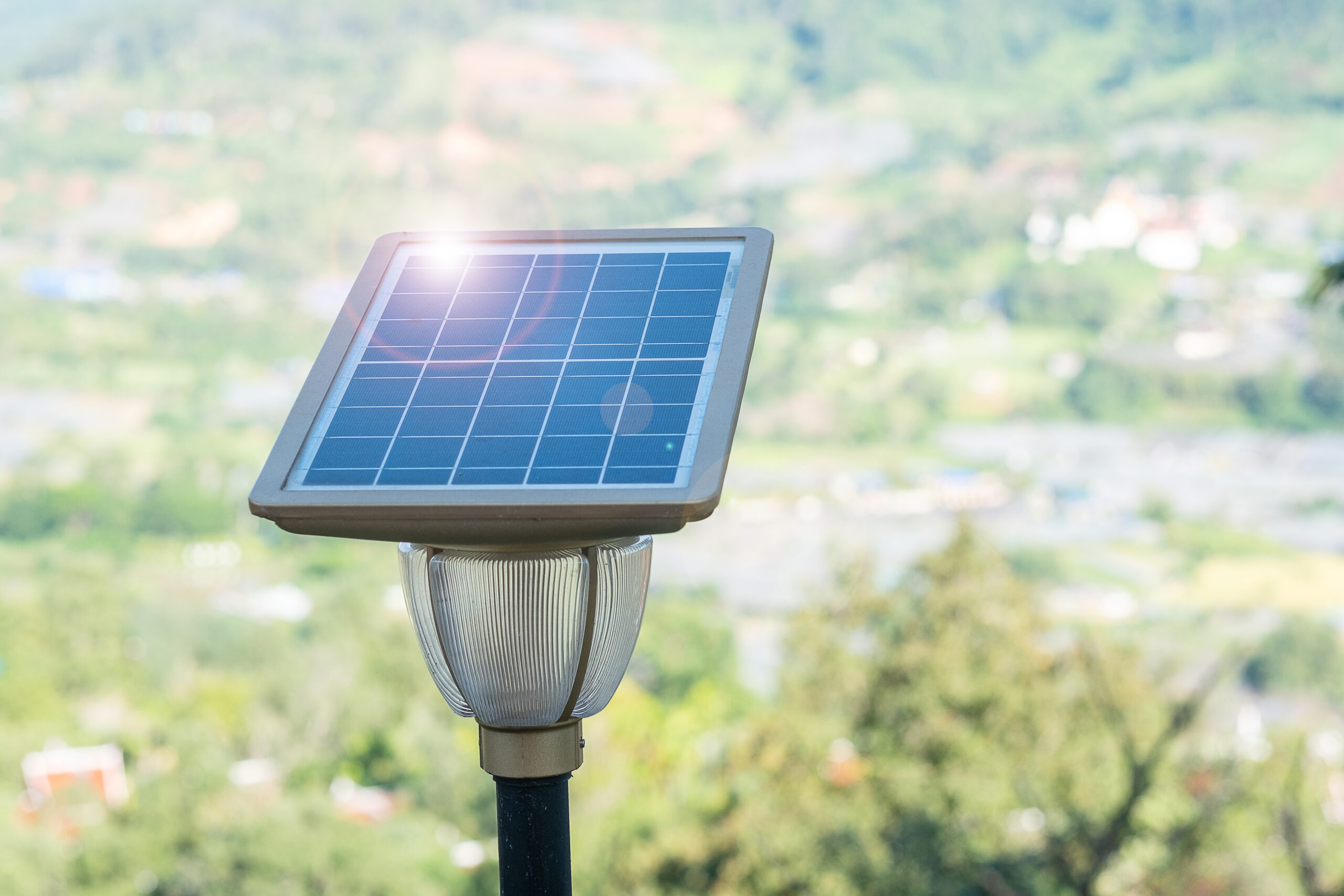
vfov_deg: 16.3
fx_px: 3136
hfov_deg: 24.2
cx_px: 672
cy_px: 448
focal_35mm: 84
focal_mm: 56
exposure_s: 1/420
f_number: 4
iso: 200
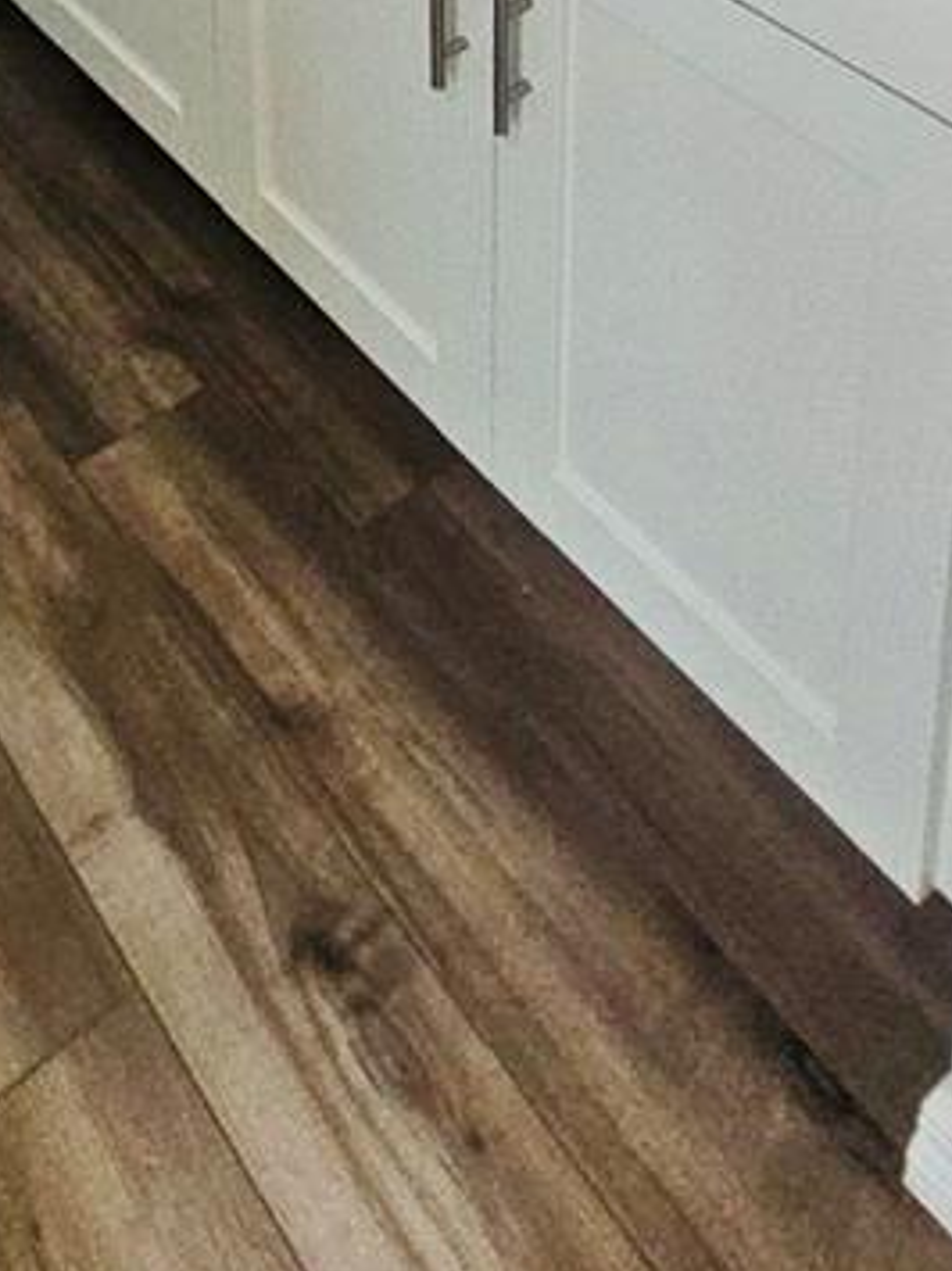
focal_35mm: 44
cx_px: 215
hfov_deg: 32.1
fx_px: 1614
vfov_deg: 28.7
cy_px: -605
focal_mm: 2.2
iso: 101
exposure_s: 1/60.2
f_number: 2.2
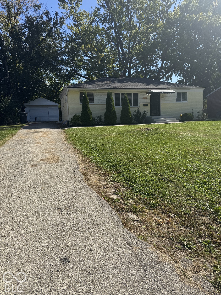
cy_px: 148
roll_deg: +2.2
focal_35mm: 24
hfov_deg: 56.8
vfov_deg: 71.6
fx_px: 204
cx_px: 110
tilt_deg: -7.5
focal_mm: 6.76
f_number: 1.78
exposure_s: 1/3597
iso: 80
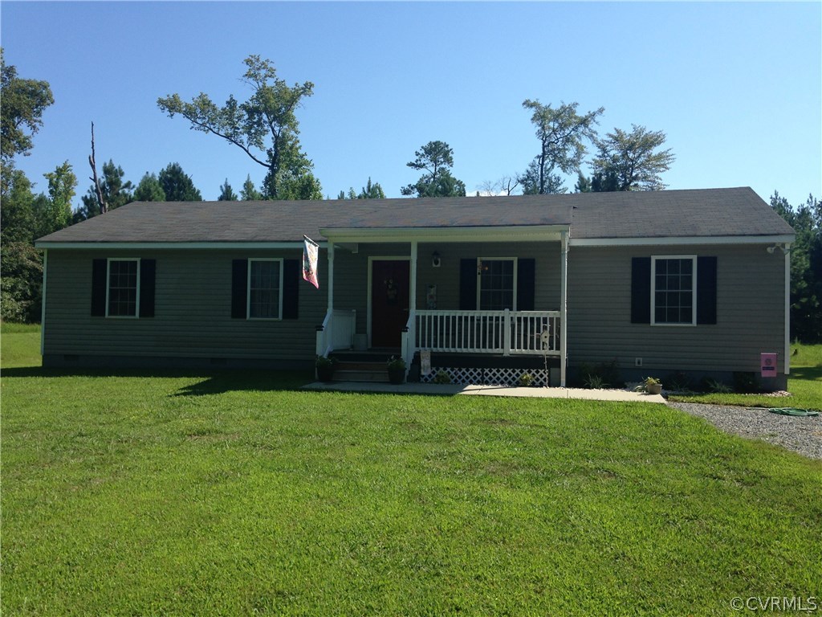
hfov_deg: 55.4
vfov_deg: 42.9
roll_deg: +0.3
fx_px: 784
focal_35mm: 33
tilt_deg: +0.6
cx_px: 411
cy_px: 308
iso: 50
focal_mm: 4.12
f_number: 2.4
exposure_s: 1/1290
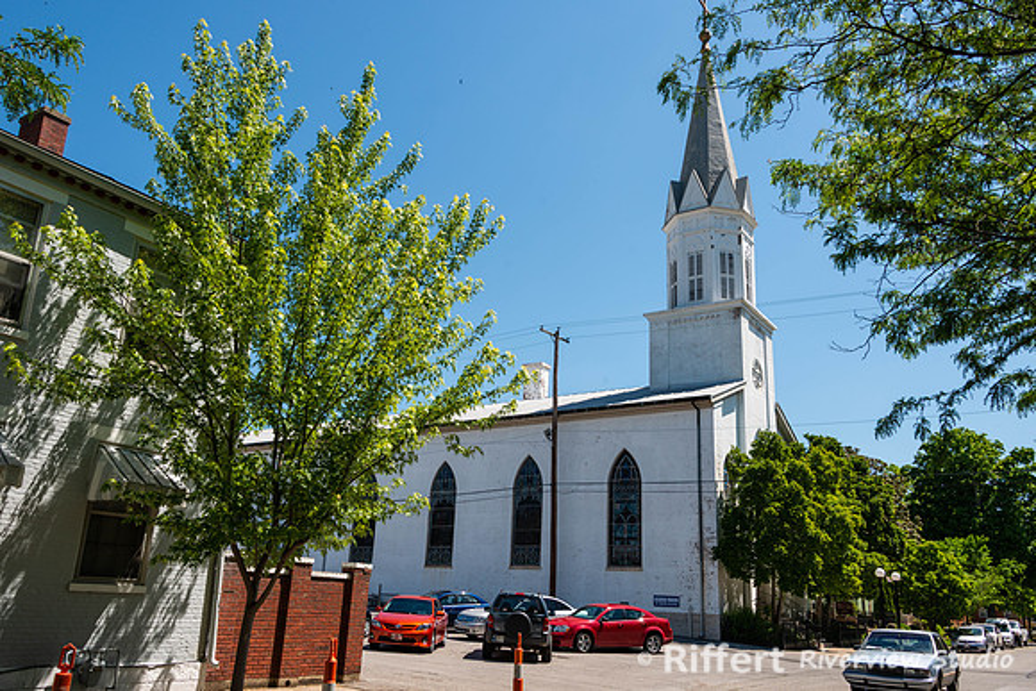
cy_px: 346
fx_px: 869
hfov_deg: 61.6
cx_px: 518
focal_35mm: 30
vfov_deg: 43.4
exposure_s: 1/200
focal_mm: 28
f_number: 10
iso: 100
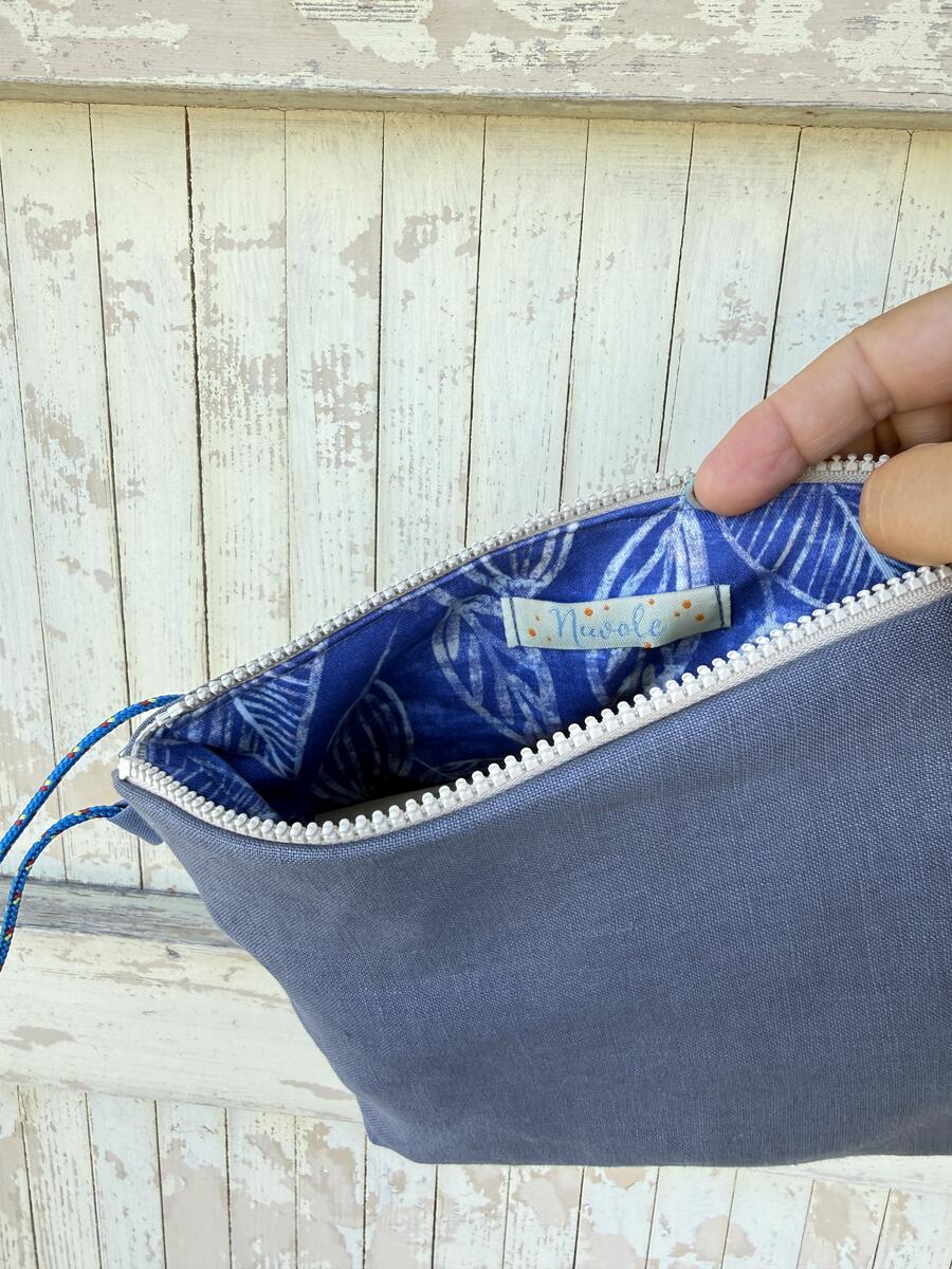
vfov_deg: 71.6
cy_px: 634
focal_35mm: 24
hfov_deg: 56.8
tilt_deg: -23.0
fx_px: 880
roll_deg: -1.5
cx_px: 476
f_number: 2.2
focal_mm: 2.22
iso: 40
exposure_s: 1/99
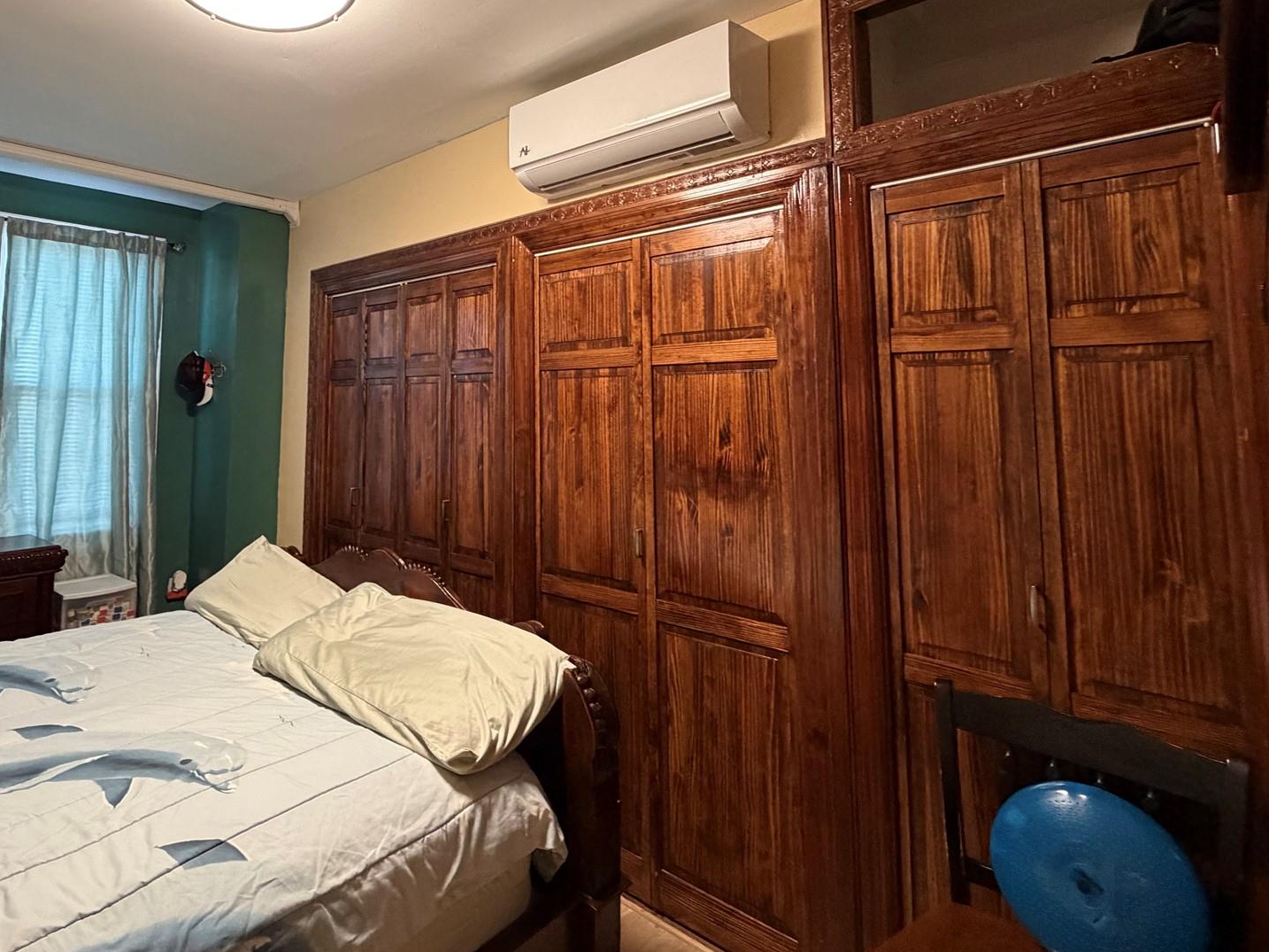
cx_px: 466
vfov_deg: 64.8
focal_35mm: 20
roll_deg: -0.5
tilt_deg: +5.5
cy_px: 346
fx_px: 733
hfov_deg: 80.1
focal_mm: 2.22
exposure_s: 1/60
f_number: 2.2
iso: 400
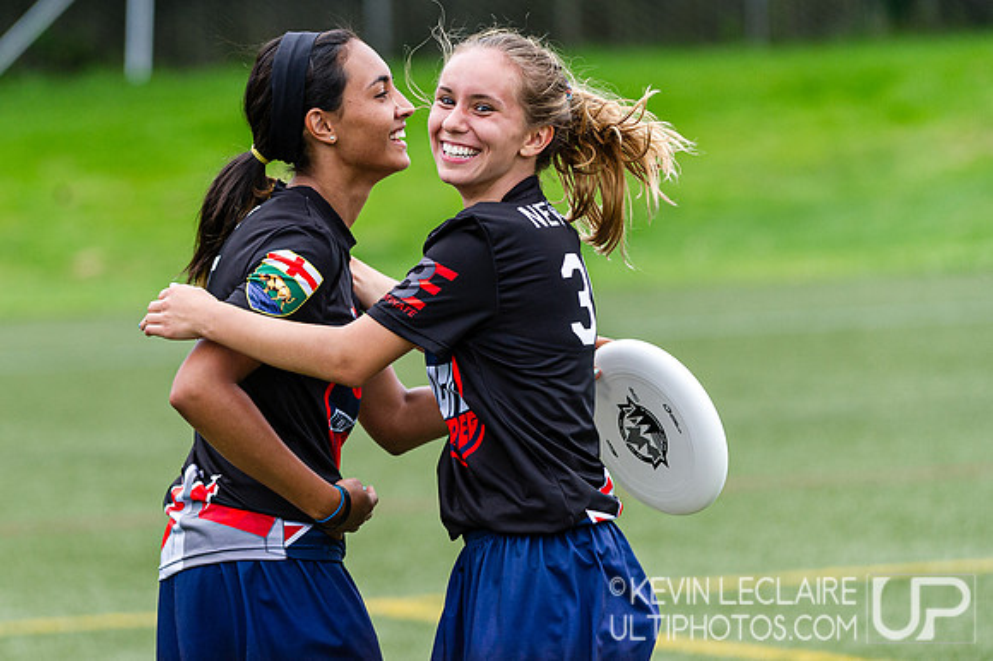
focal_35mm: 298
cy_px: 231
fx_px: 8211
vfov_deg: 4.6
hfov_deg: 6.9
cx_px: 365
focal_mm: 200
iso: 500
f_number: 4
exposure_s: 1/1250
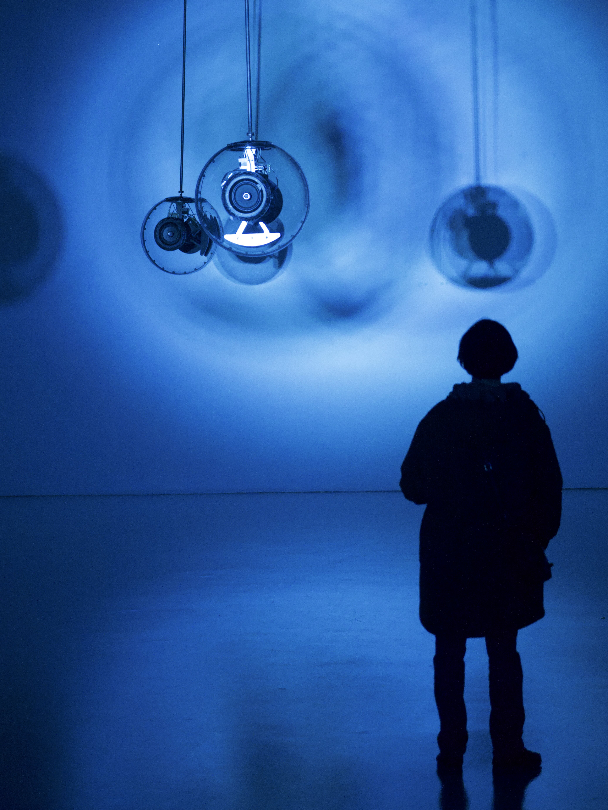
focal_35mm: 127
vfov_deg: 15.5
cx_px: 305
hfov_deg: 11.7
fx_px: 2974
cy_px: 361
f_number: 4
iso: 10000
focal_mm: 78.1
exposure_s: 1/100
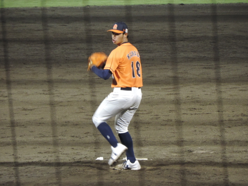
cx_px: 124
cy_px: 93
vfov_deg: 2.7
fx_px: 3940
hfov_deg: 3.6
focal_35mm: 550
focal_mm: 98.1
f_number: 4.9
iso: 800
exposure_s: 1/60
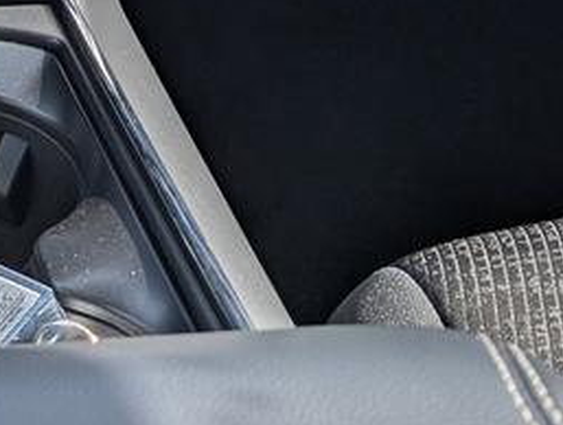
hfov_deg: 14.6
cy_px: -552
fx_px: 1940
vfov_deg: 10.8
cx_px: -422
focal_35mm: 119
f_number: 1.68
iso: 18
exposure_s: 1/420
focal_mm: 6.9
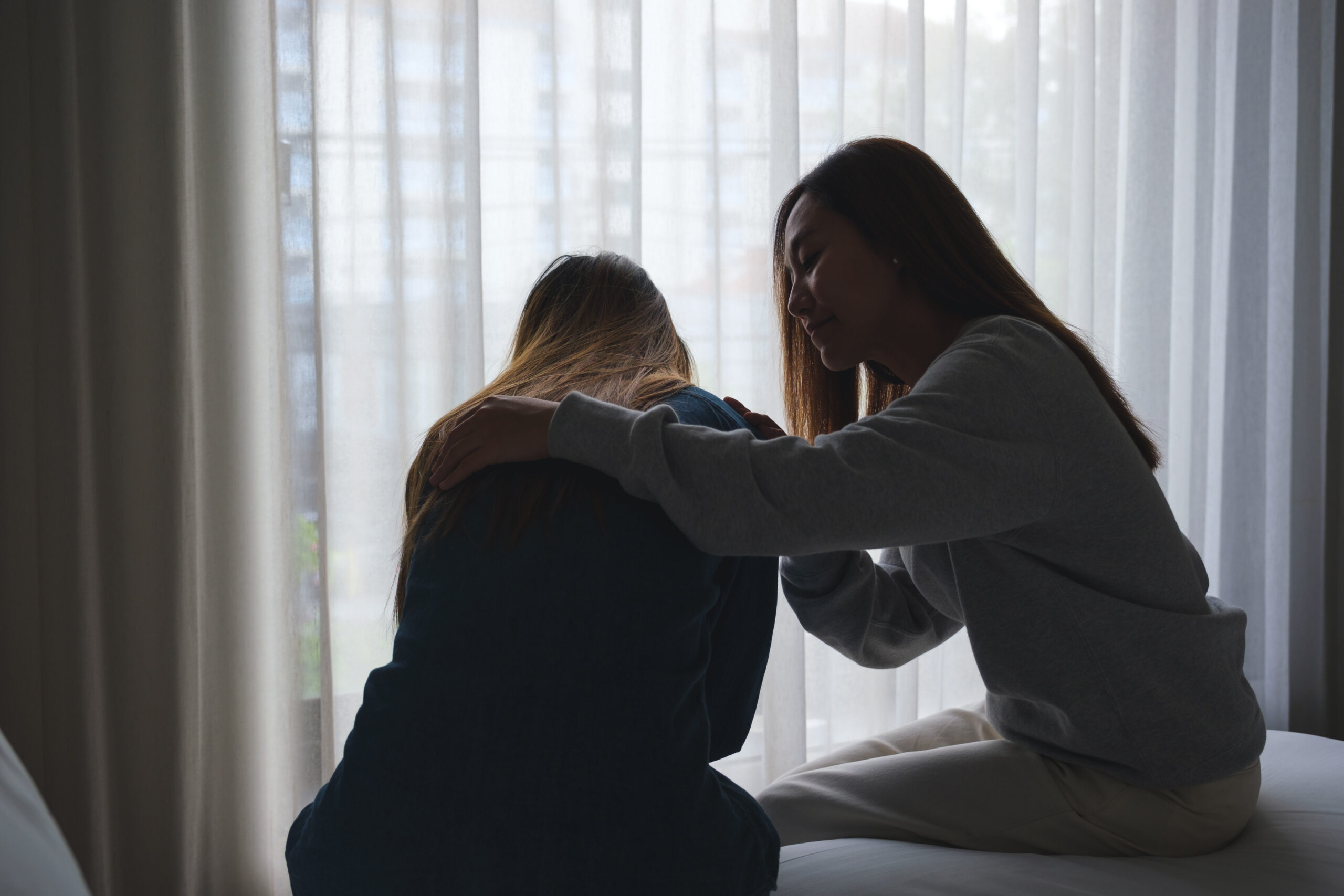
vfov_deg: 31.9
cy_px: 448
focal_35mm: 42
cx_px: 672
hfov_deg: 46.4
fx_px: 1568
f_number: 2.8
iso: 160
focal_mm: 28.3
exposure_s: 1/240
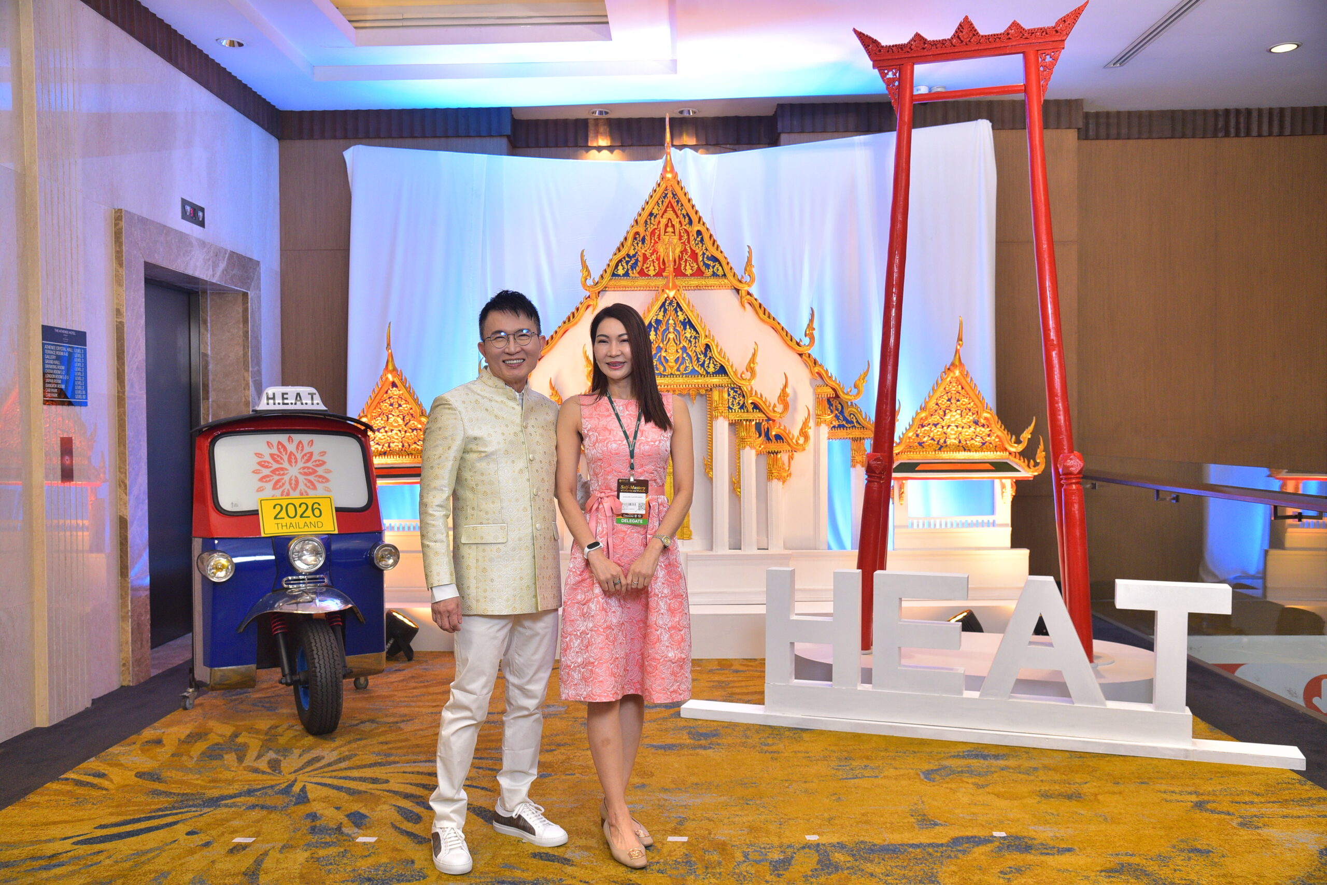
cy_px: 442
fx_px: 1106
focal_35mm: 30
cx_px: 664
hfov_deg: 61.9
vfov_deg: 43.6
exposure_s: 1/125
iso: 1600
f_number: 5.6
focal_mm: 30
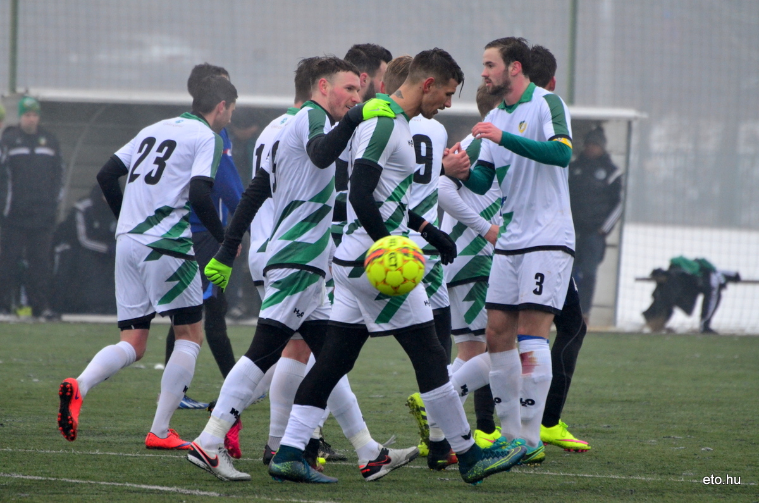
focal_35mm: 450
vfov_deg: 3.0
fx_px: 9469
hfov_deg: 4.6
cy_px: 252
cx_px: 380
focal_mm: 300
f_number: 5.6
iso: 1250
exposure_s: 1/640
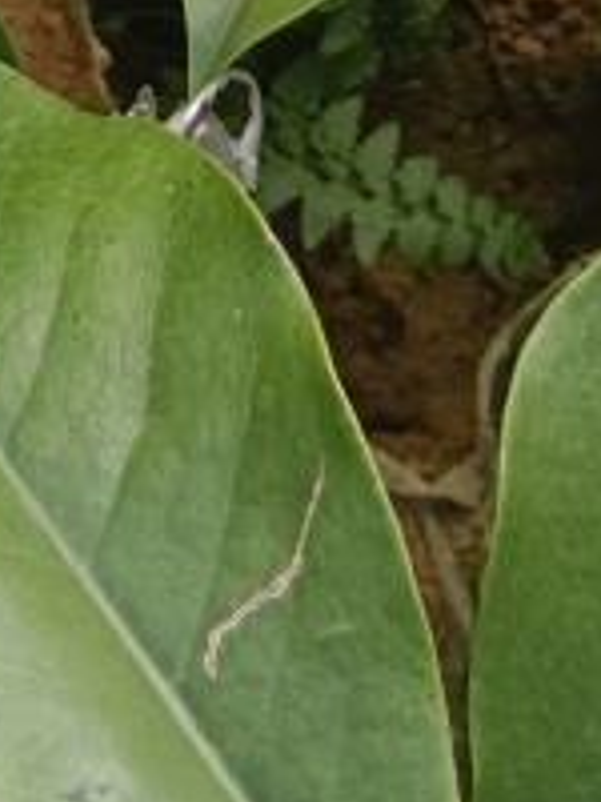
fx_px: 3218
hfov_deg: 10.6
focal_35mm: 139
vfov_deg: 11.4
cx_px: 4
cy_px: -1209
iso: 100
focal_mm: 3.96
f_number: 1.8
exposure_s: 1/221
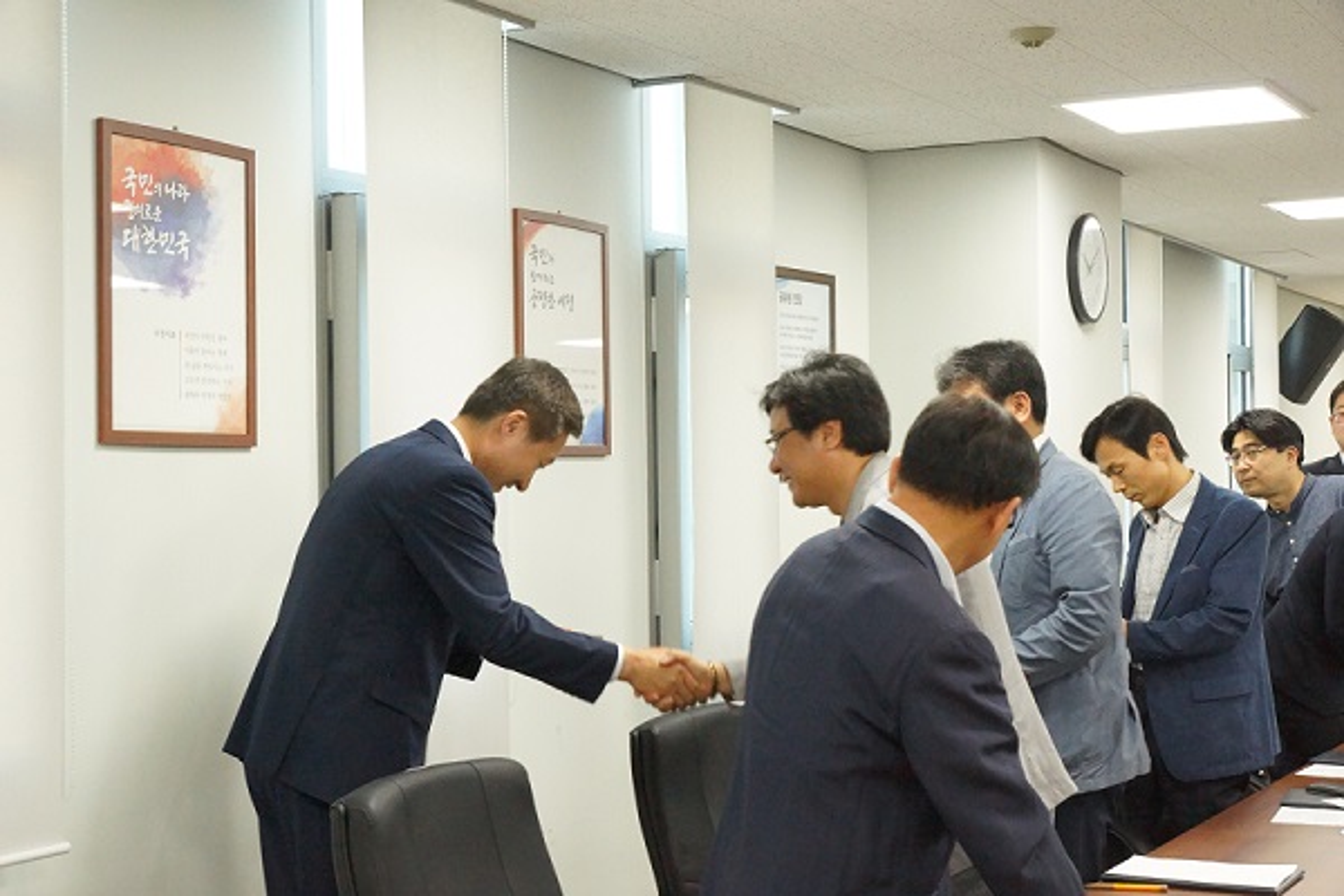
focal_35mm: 52
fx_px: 1960
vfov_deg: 25.8
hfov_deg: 37.9
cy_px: 448
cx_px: 672
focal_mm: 35
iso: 3200
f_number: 8
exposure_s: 1/50
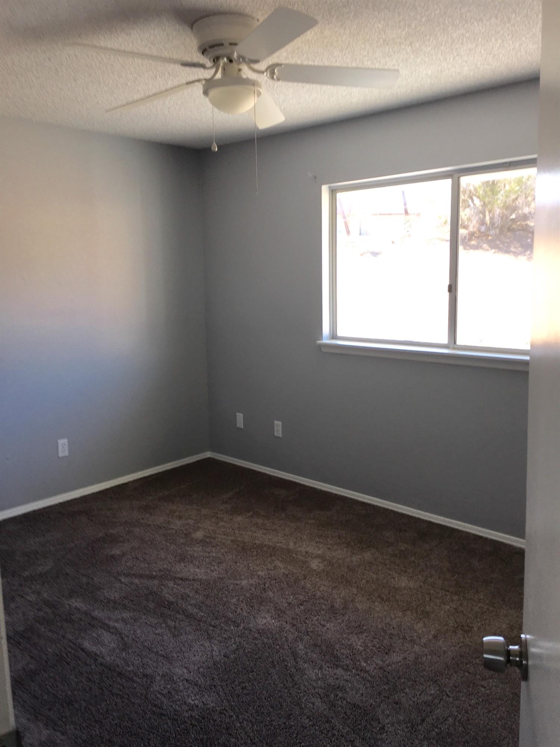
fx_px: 626
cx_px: 280
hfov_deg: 48.2
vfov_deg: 61.7
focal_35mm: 29
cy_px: 374
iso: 25
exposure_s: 1/60
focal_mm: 4.15
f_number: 2.2
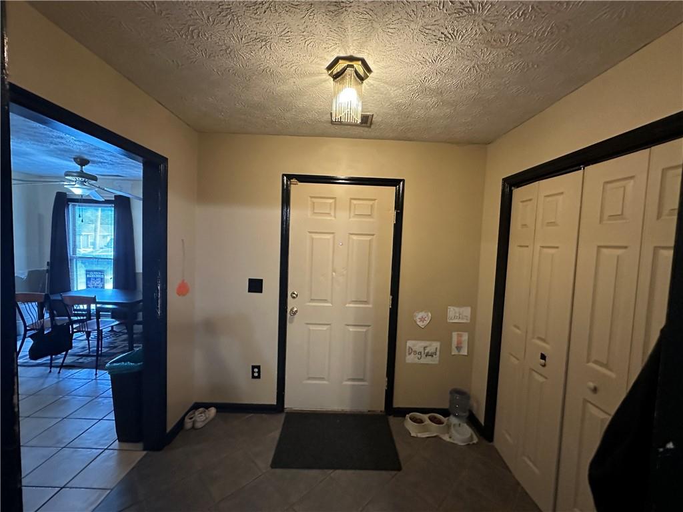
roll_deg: -2.4
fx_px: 276
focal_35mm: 14
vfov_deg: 85.7
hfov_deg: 102.1
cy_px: 256
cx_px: 342
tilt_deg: -3.8
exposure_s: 1/60
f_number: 2.2
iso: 1000
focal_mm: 2.22
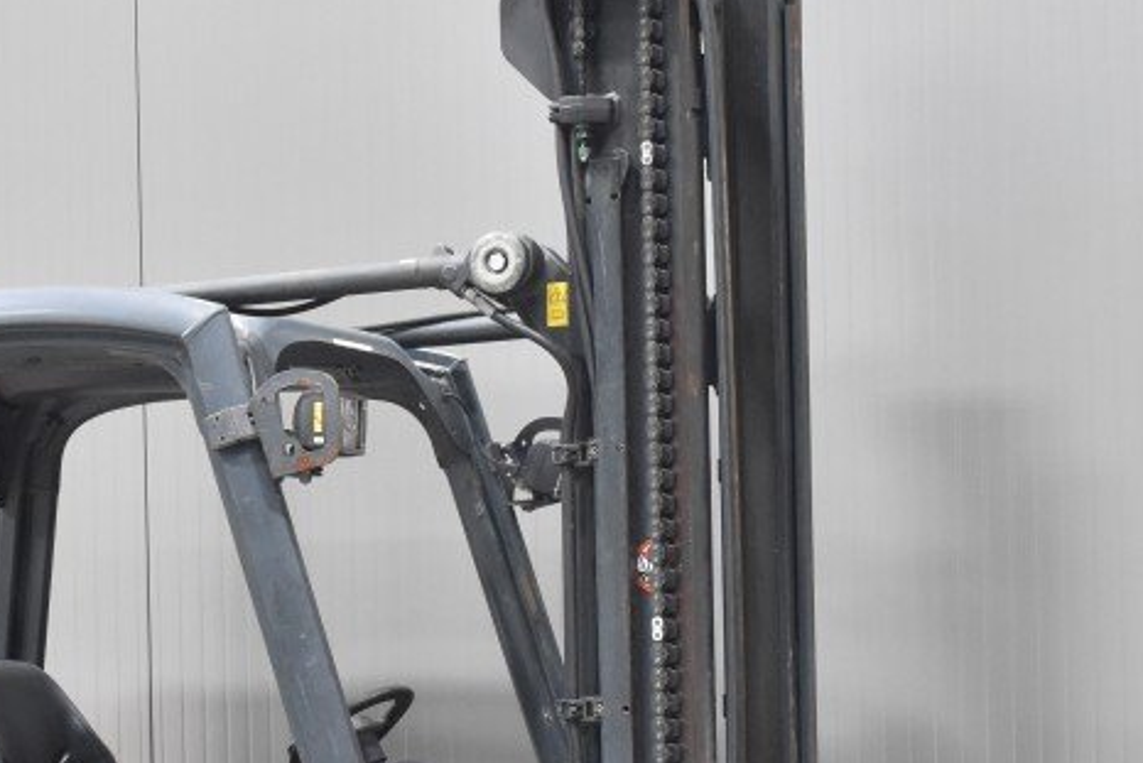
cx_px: 417
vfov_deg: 13.0
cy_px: 770
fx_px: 3312
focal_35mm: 104
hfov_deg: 19.5
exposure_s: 1/13
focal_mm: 27
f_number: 6.3
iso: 1250
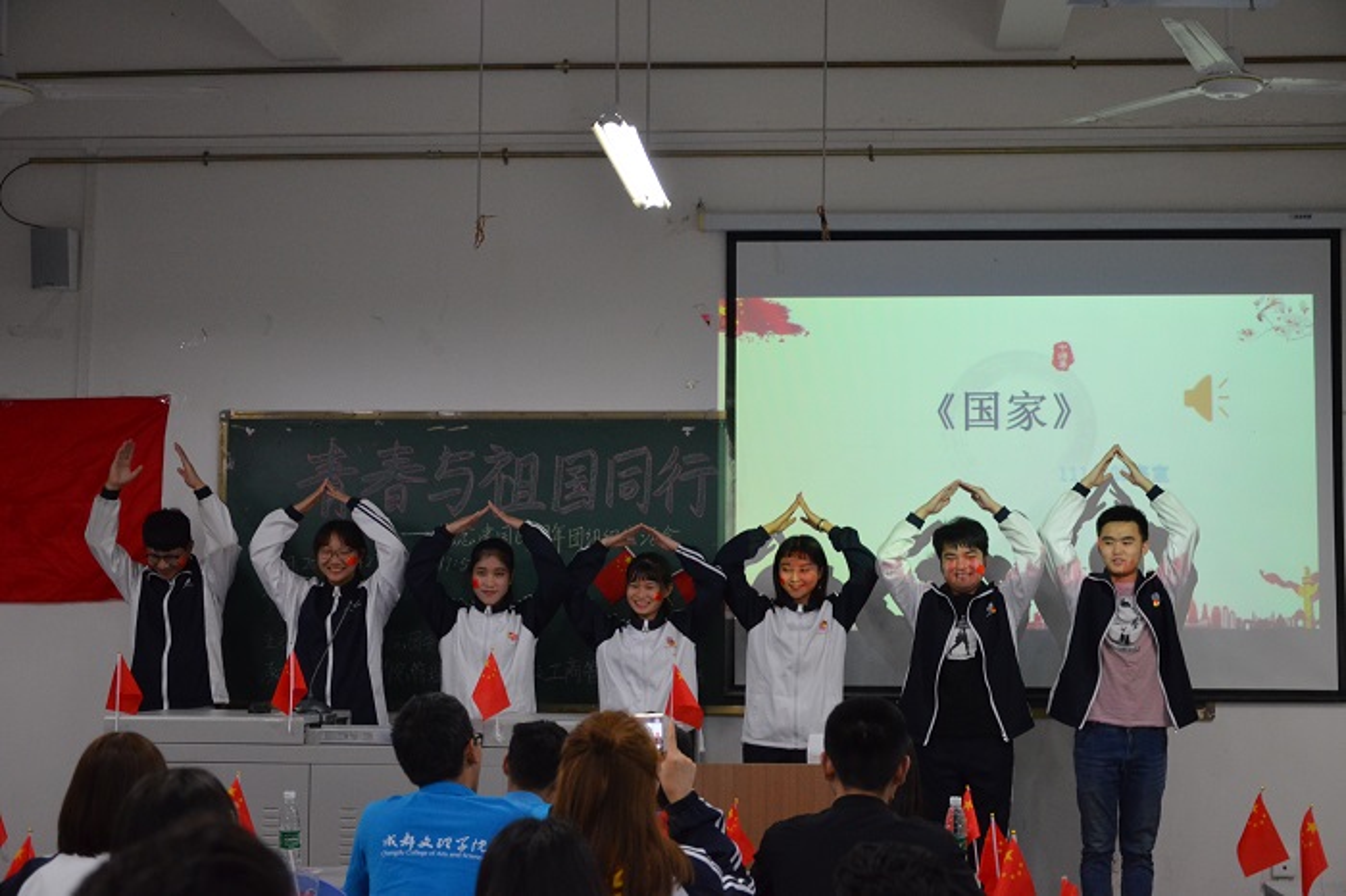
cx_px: 673
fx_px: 2130
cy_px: 448
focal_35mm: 57
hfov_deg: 35.1
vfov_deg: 23.8
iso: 1600
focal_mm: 38
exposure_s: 1/125
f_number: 4.5
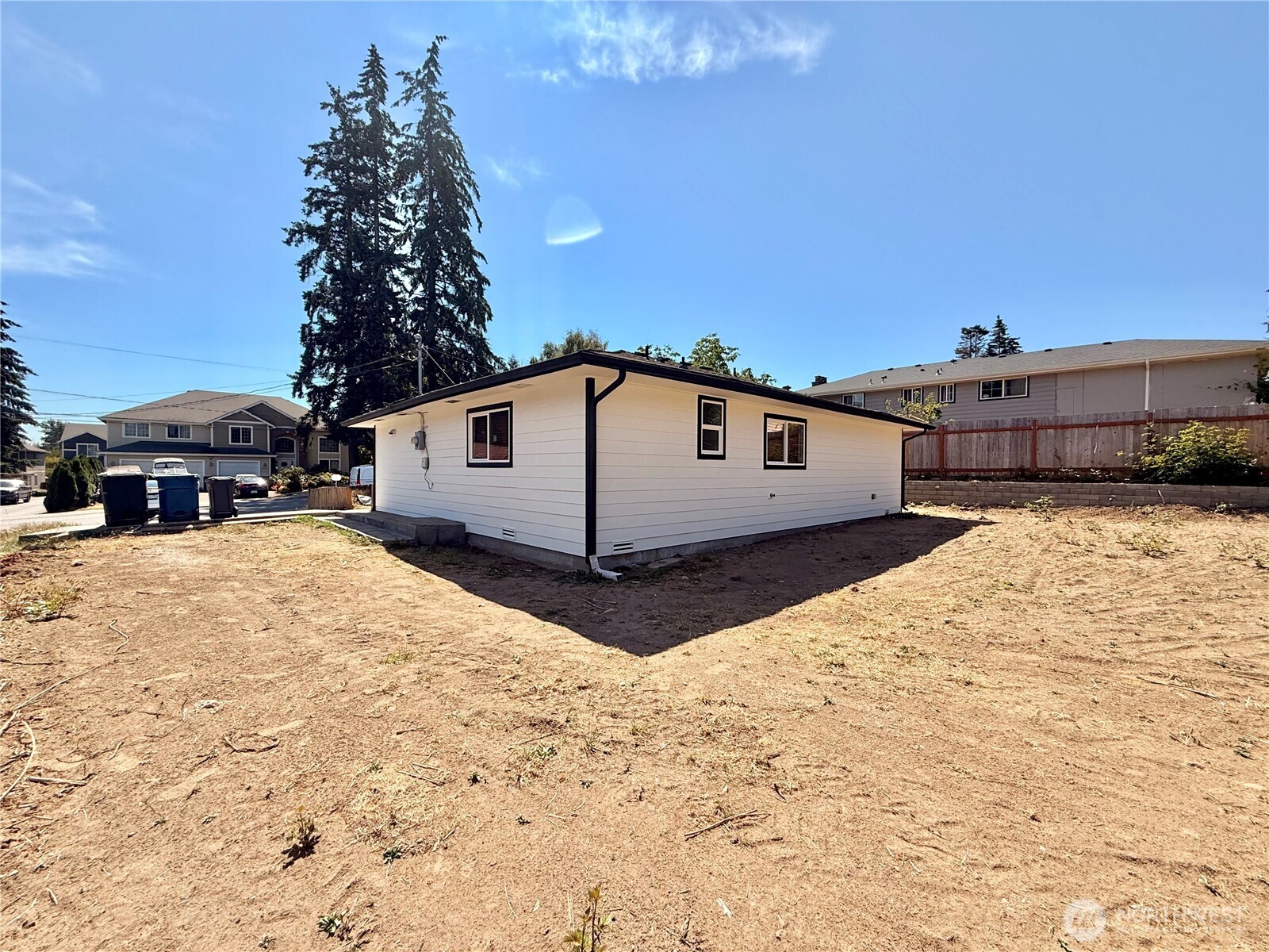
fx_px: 513
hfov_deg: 102.1
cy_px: 476
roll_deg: -0.6
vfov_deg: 85.7
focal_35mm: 14
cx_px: 634
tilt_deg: -0.3
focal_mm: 2.22
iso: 50
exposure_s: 1/1534
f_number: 2.2
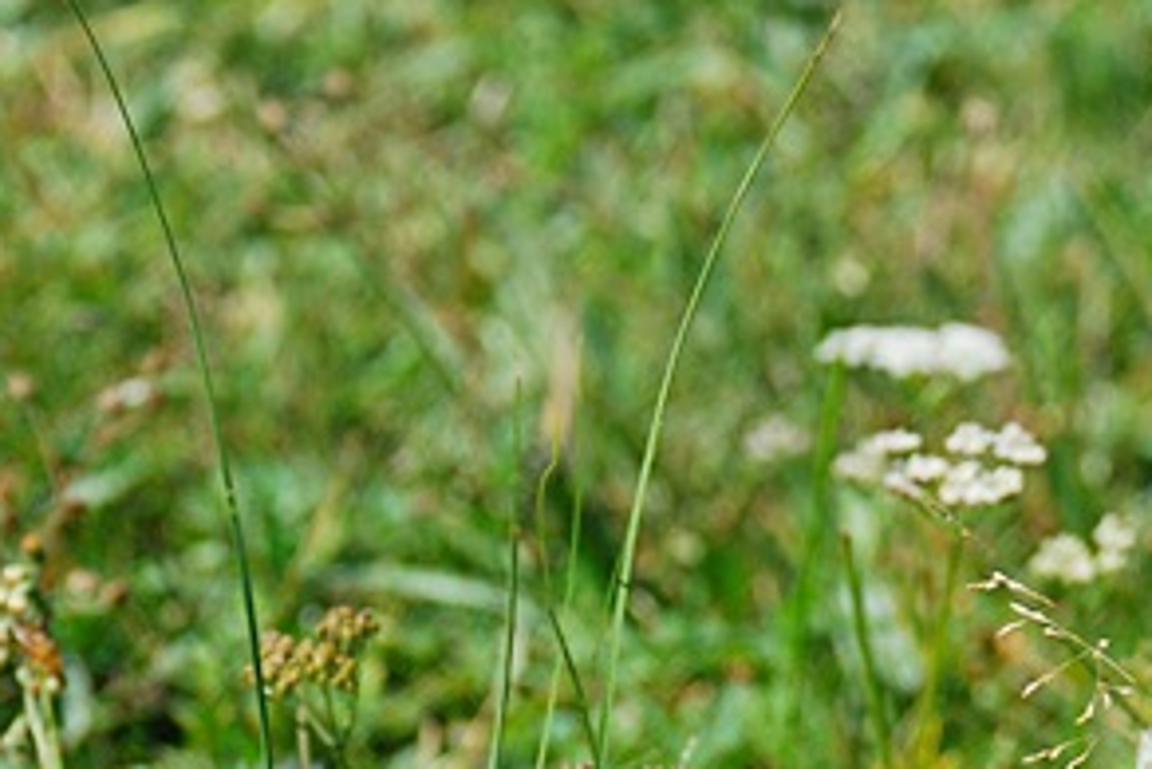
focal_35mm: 288
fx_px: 9220
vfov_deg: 4.8
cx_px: 576
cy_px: 1017
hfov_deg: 7.1
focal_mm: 70
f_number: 6.3
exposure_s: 1/1250
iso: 400
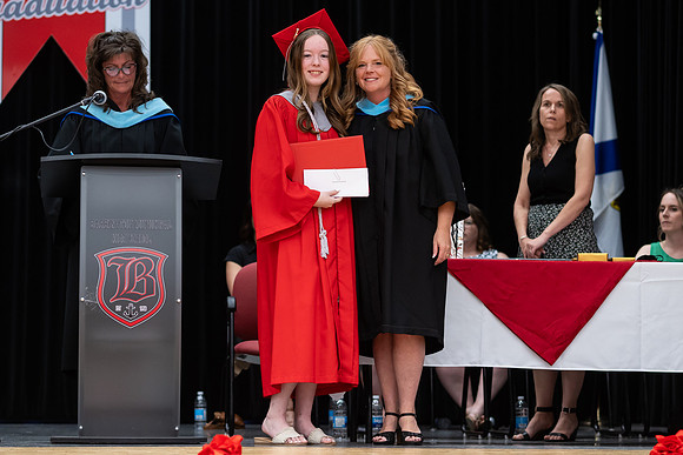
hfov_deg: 17.3
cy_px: 263
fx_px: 2241
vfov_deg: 11.6
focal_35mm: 118
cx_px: 342
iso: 1000
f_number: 2.8
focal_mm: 85
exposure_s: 1/200
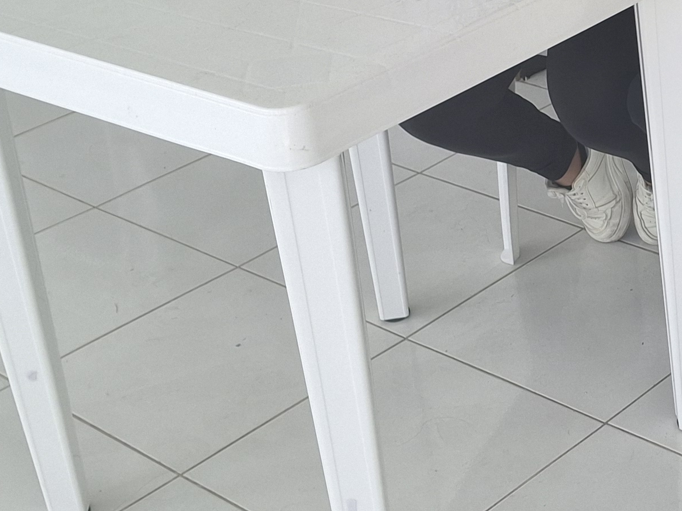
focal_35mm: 85
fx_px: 1675
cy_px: 113
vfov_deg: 17.2
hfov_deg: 22.1
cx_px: 689
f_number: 1.8
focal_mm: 4.69
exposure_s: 1/267
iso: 32
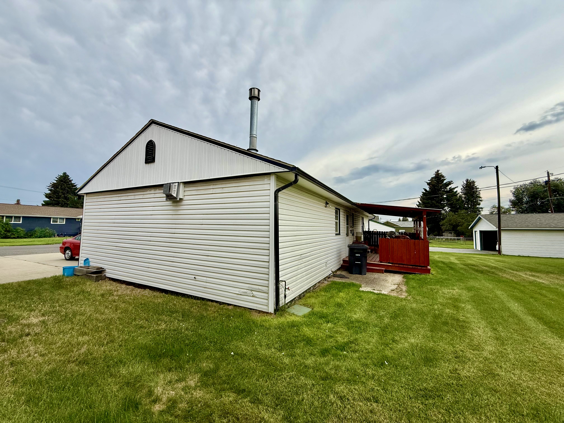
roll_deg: -0.8
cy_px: 212
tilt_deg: +5.3
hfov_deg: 102.1
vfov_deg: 85.7
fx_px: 228
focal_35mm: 14
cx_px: 282
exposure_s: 1/709
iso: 50
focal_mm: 2.22
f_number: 2.2
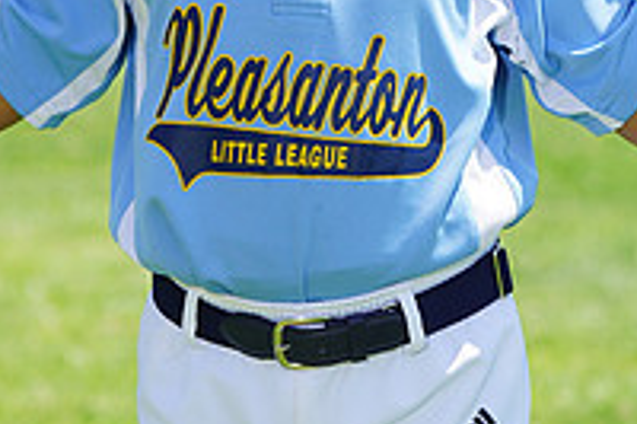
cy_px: -163
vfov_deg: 2.6
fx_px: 9476
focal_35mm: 536
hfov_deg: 3.8
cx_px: 197
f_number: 8
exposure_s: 1/160
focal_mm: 185
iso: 100
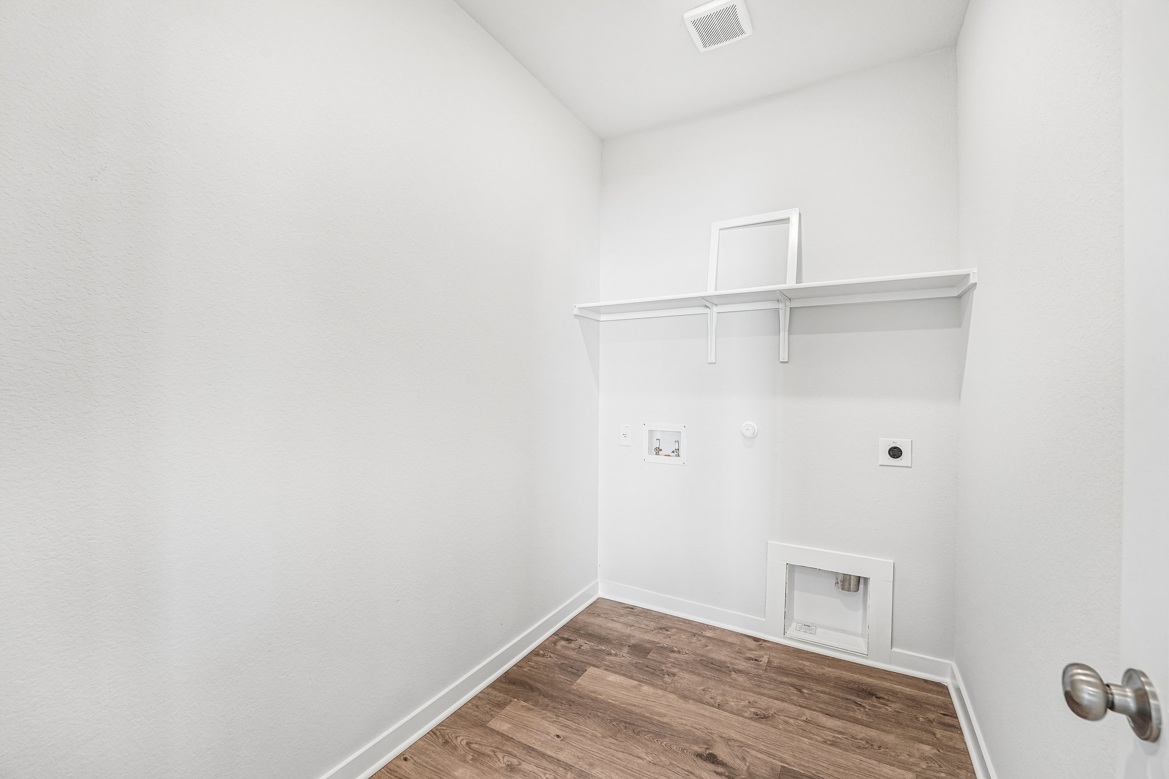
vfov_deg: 81.2
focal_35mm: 14
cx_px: 584
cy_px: 390
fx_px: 455
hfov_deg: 104.3
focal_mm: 14
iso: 400
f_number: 8
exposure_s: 1/15
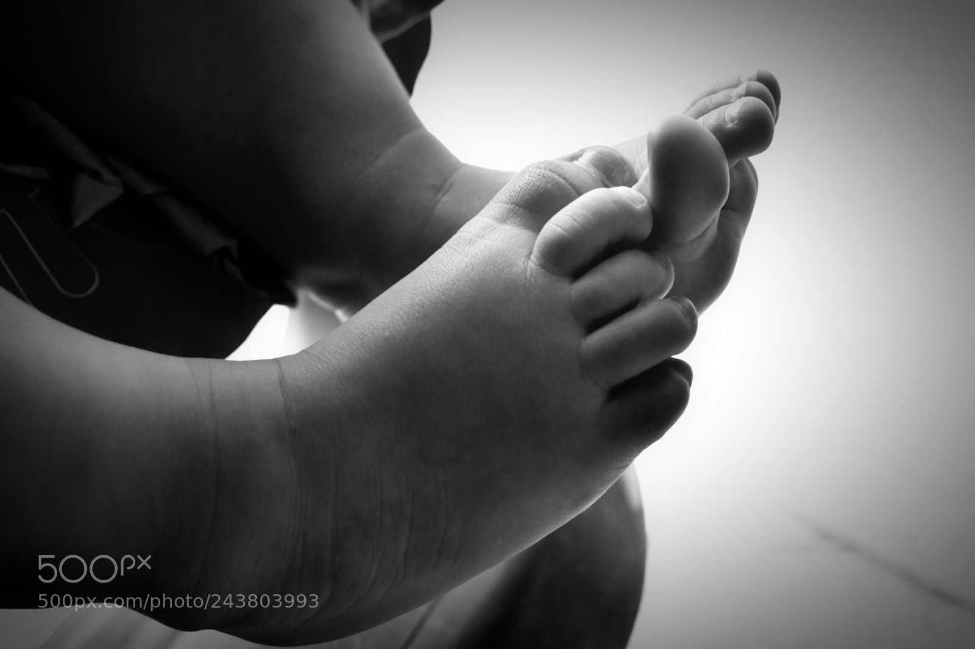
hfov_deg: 33.4
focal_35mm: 60
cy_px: 324
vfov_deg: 22.6
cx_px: 488
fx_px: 1625
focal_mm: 40
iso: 800
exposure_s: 1/50
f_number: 5
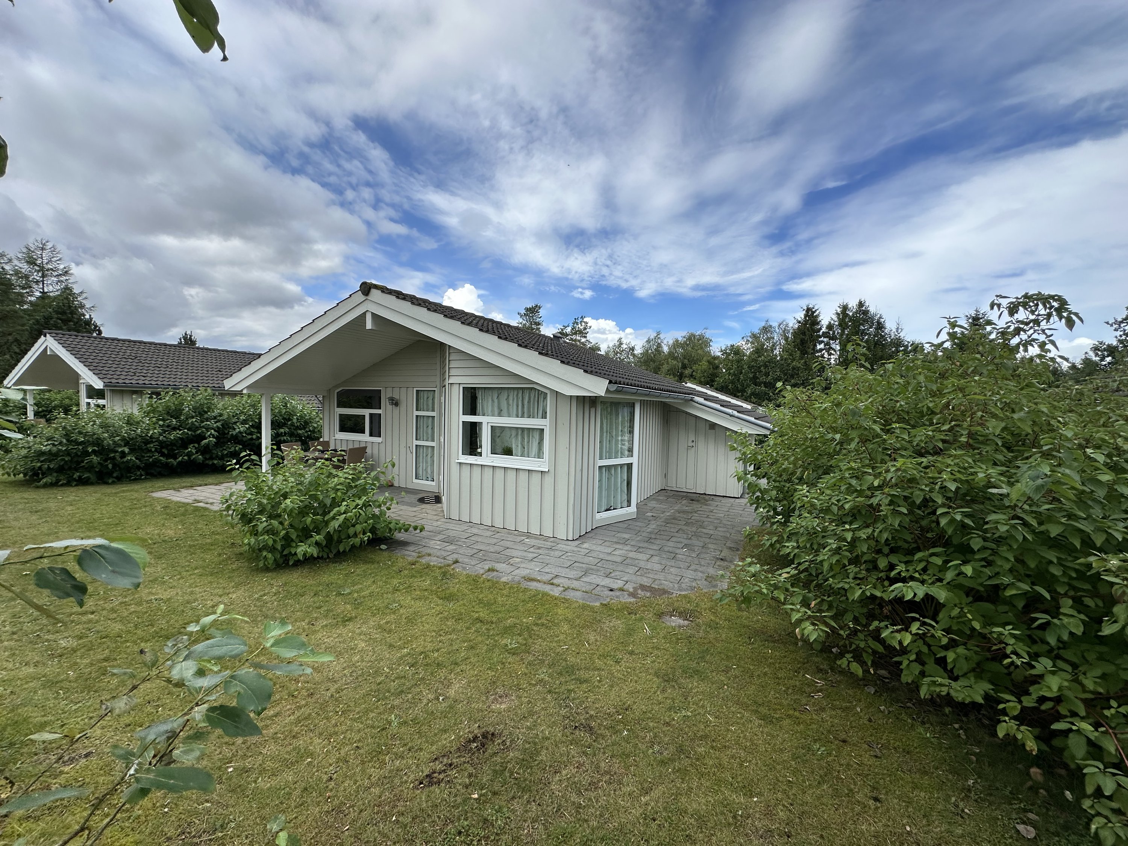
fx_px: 456
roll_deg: -2.1
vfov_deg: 85.7
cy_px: 423
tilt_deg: -3.6
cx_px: 564
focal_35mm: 14
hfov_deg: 102.1
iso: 50
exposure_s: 1/1667
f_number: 2.2
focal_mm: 2.22
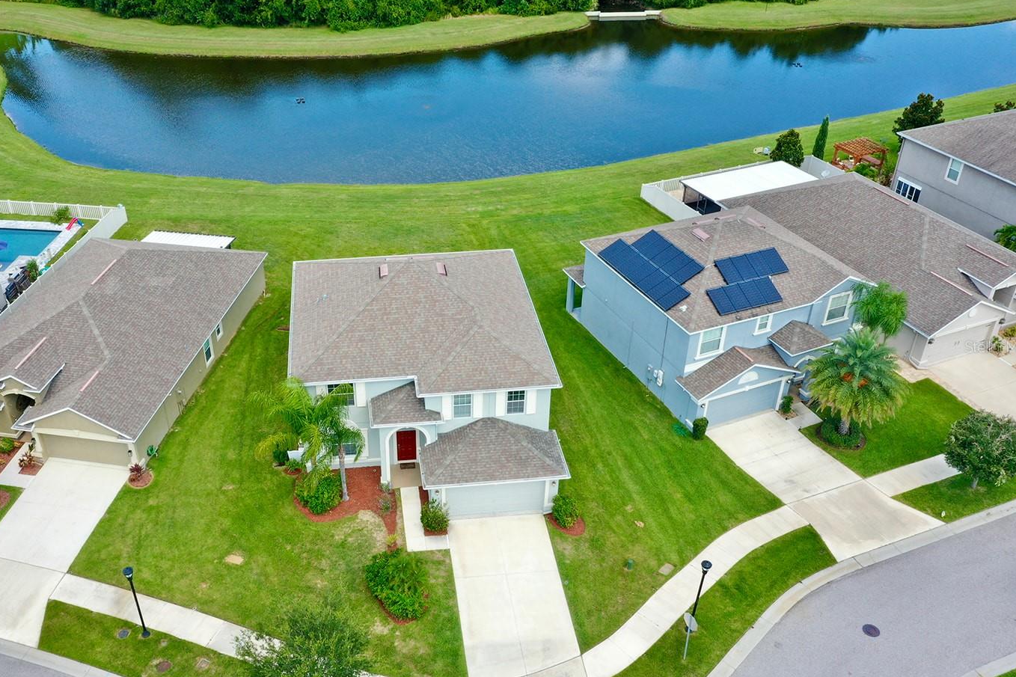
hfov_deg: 57.0
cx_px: 437
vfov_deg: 40.0
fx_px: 931
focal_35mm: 33
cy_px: 347
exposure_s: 1/50
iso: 100
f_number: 10
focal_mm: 10.26
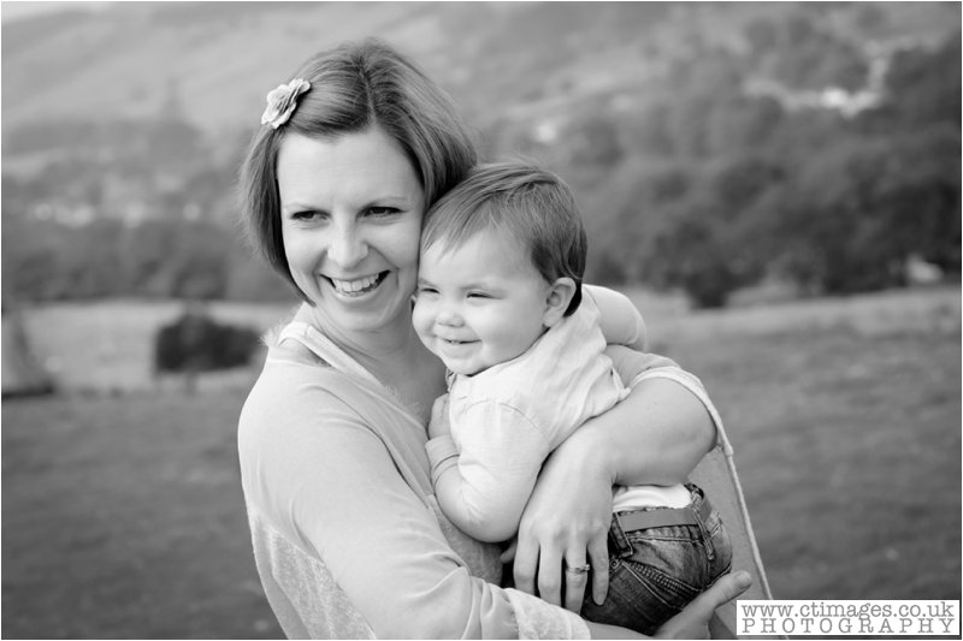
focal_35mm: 85
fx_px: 2273
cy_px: 320
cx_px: 482
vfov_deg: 16.1
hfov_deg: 23.9
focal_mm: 85
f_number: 5.6
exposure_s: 1/500
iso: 250
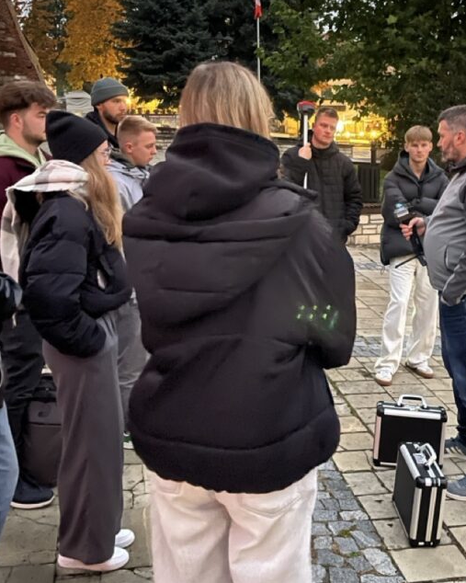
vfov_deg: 44.4
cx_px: 333
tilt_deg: -7.9
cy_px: 217
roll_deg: +1.1
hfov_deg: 35.9
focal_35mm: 41
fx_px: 707
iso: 1600
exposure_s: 1/9
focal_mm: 5.1
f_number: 1.6
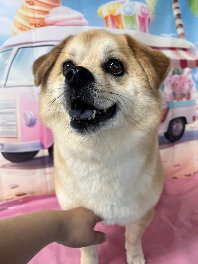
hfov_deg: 53.1
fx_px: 198
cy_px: 132
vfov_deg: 67.3
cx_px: 99
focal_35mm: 26
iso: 125
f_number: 1.6
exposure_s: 1/120
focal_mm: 5.1
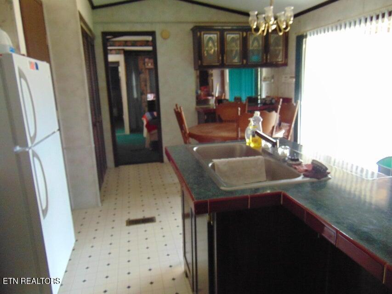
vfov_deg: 54.9
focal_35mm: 25
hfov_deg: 69.4
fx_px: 283
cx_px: 196
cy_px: 147
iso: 400
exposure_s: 1/20
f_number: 3
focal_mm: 4.5
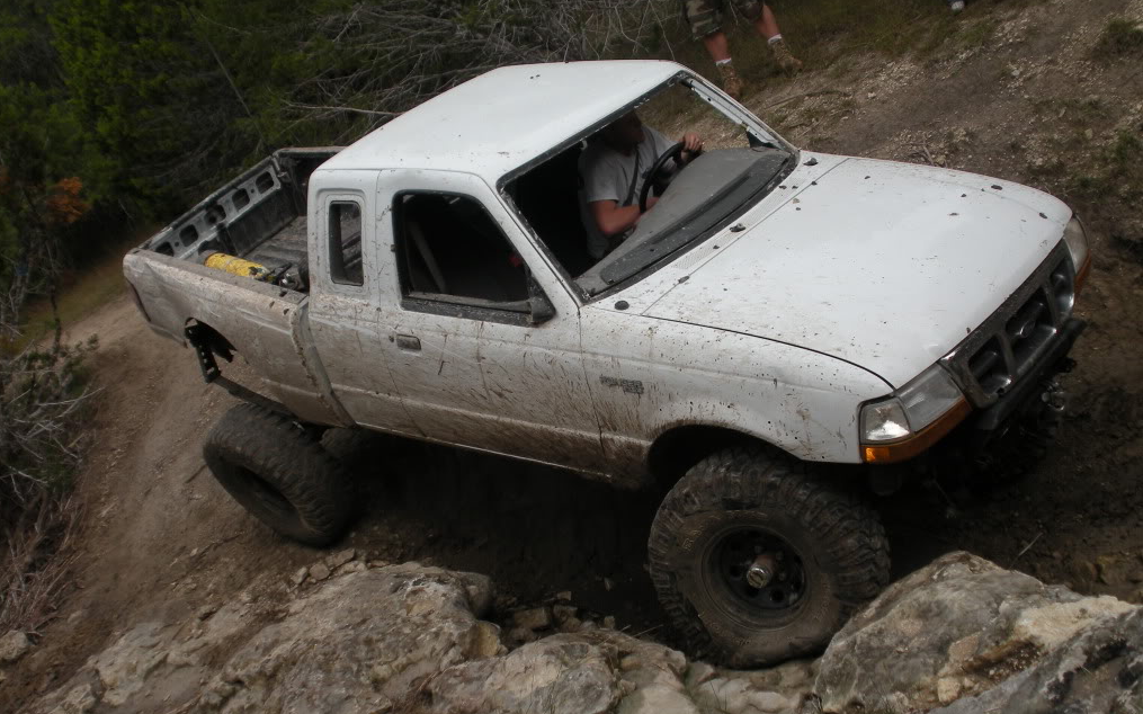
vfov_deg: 28.0
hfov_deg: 43.5
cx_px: 569
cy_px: 366
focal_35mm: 46
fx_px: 1433
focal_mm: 7.7
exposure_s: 1/600
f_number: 4
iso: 64
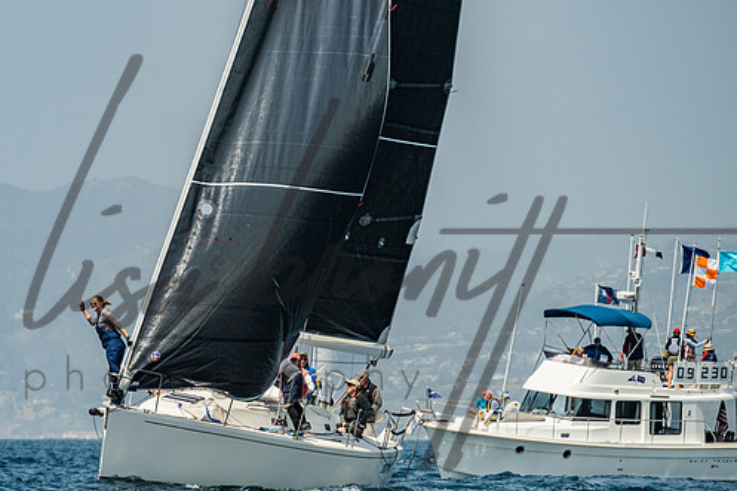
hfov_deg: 5.9
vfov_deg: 3.9
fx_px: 7183
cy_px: 234
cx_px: 207
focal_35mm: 351
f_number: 6.3
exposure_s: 1/1000
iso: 320
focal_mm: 200
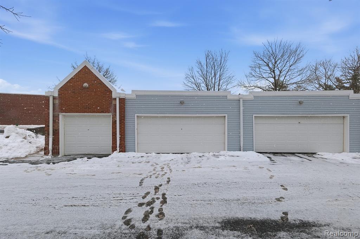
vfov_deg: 81.1
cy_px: 120
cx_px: 180
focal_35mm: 14
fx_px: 140
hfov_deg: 104.3
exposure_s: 1/400
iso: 100
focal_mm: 14
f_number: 7.1
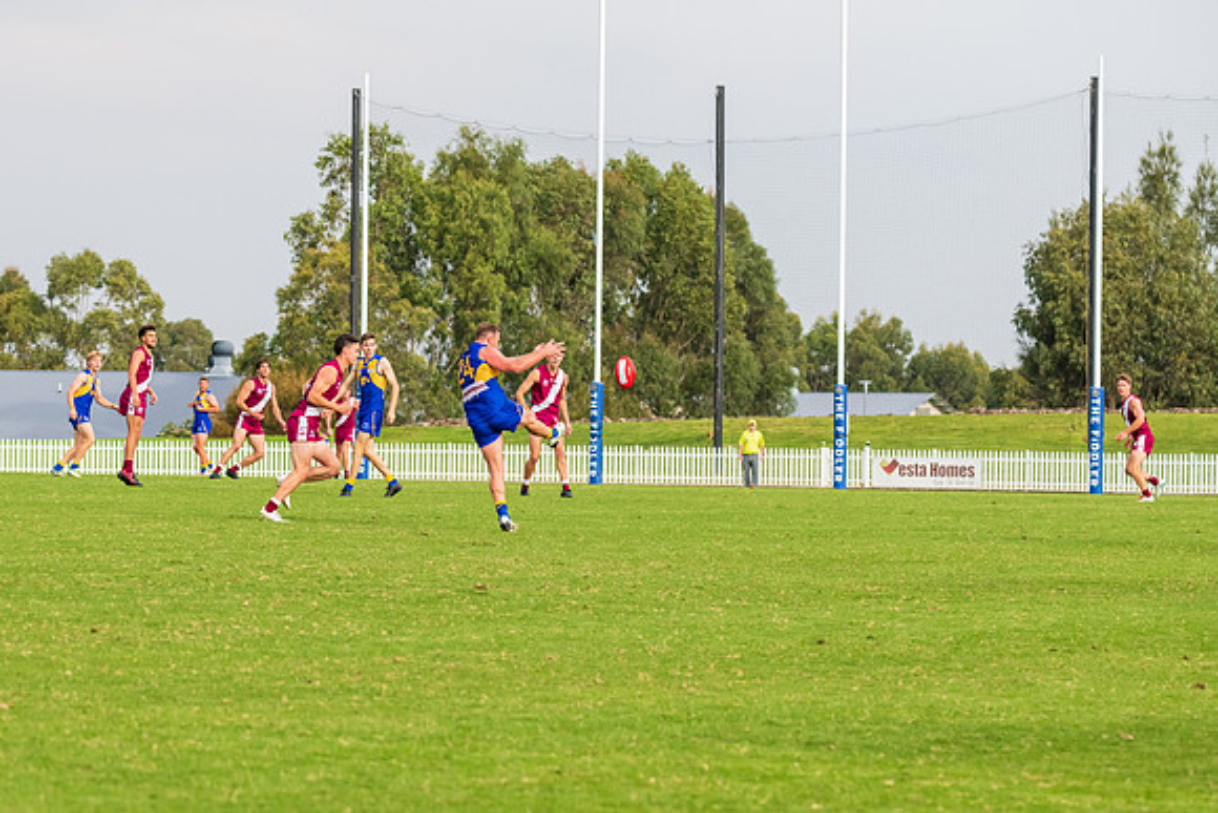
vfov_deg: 8.3
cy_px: 450
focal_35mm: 166
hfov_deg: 12.4
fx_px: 5617
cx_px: 544
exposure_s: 1/1250
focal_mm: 150
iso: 1000
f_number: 9
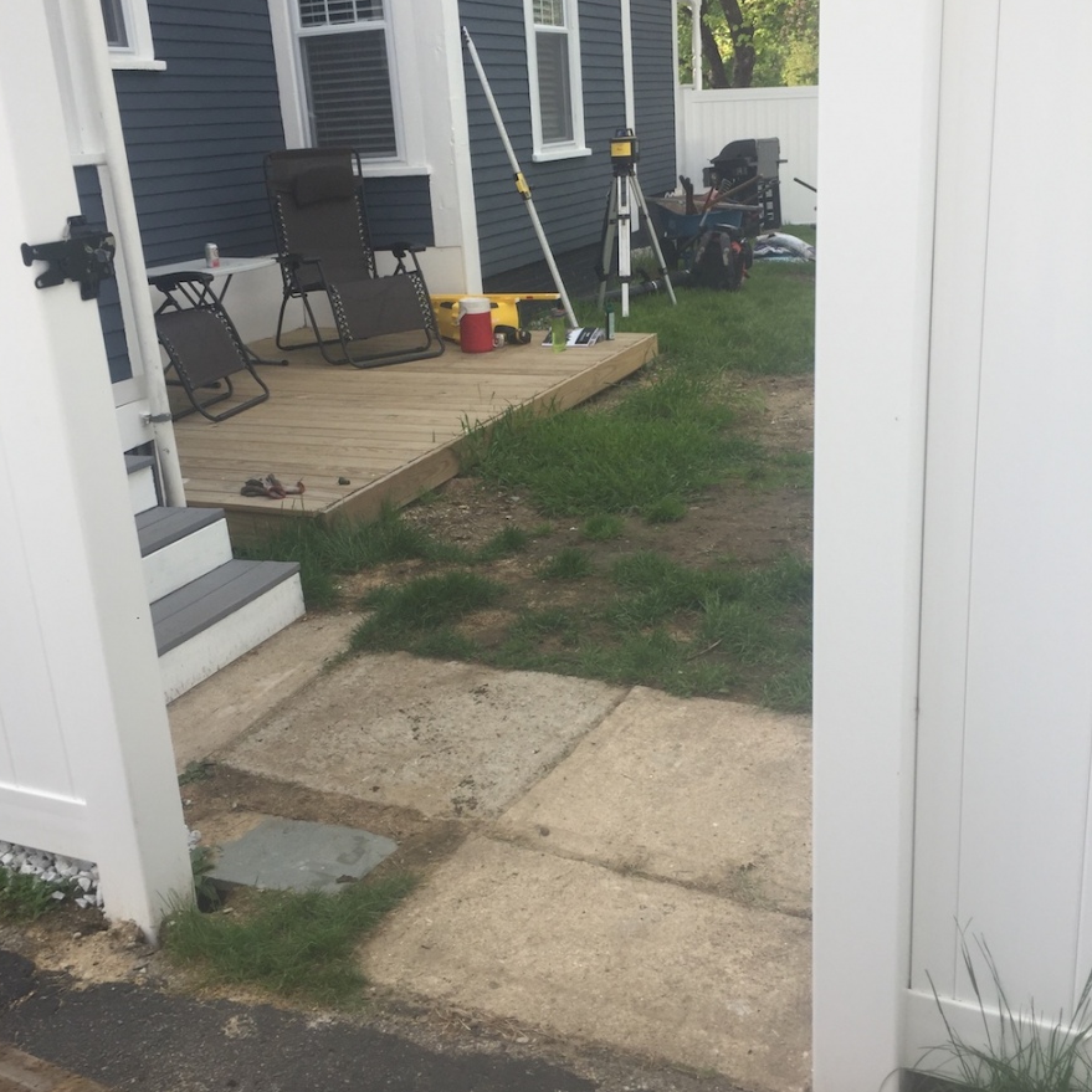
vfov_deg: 47.2
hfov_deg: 47.2
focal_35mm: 35
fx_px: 1249
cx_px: 540
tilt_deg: -17.8
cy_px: 523
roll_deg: +3.4
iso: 32
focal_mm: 4.15
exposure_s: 1/775
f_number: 2.2
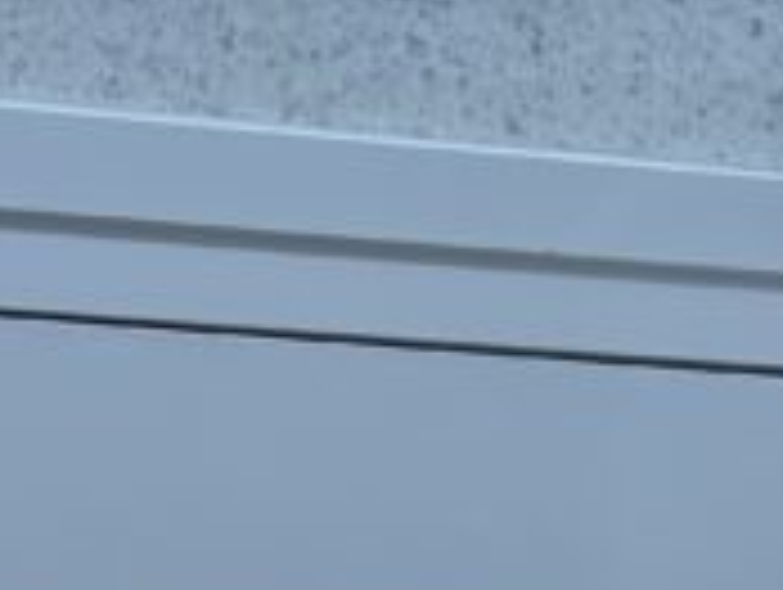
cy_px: 1725
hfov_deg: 12.8
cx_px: 130
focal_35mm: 153
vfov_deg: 8.3
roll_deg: -0.2
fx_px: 3466
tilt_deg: -10.9
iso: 100
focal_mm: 5.96
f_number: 1.6
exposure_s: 1/60
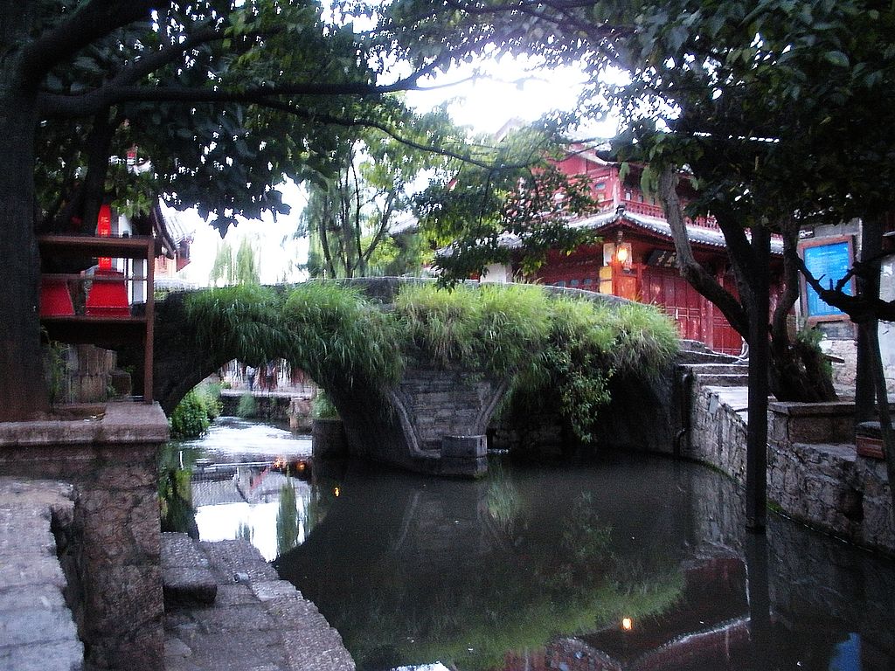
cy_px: 336
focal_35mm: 36
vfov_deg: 39.7
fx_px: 931
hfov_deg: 51.4
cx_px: 448
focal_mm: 6.3
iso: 400
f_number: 3.5
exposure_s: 1/8.7
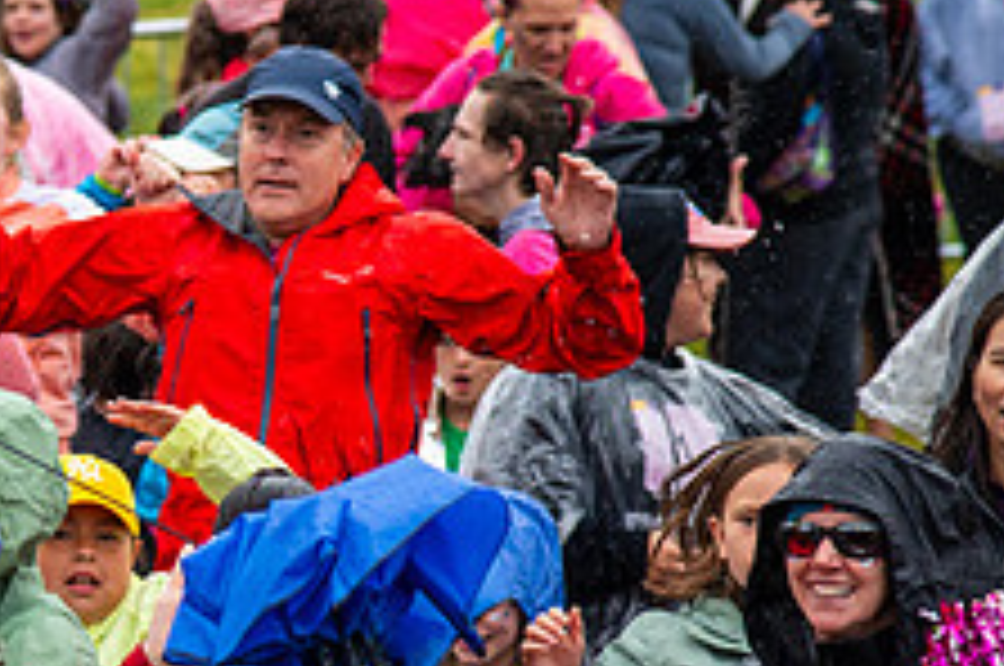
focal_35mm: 290
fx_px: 8076
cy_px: 495
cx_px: 77
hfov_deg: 7.1
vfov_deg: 4.7
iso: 2000
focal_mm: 105
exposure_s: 1/1250
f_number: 4
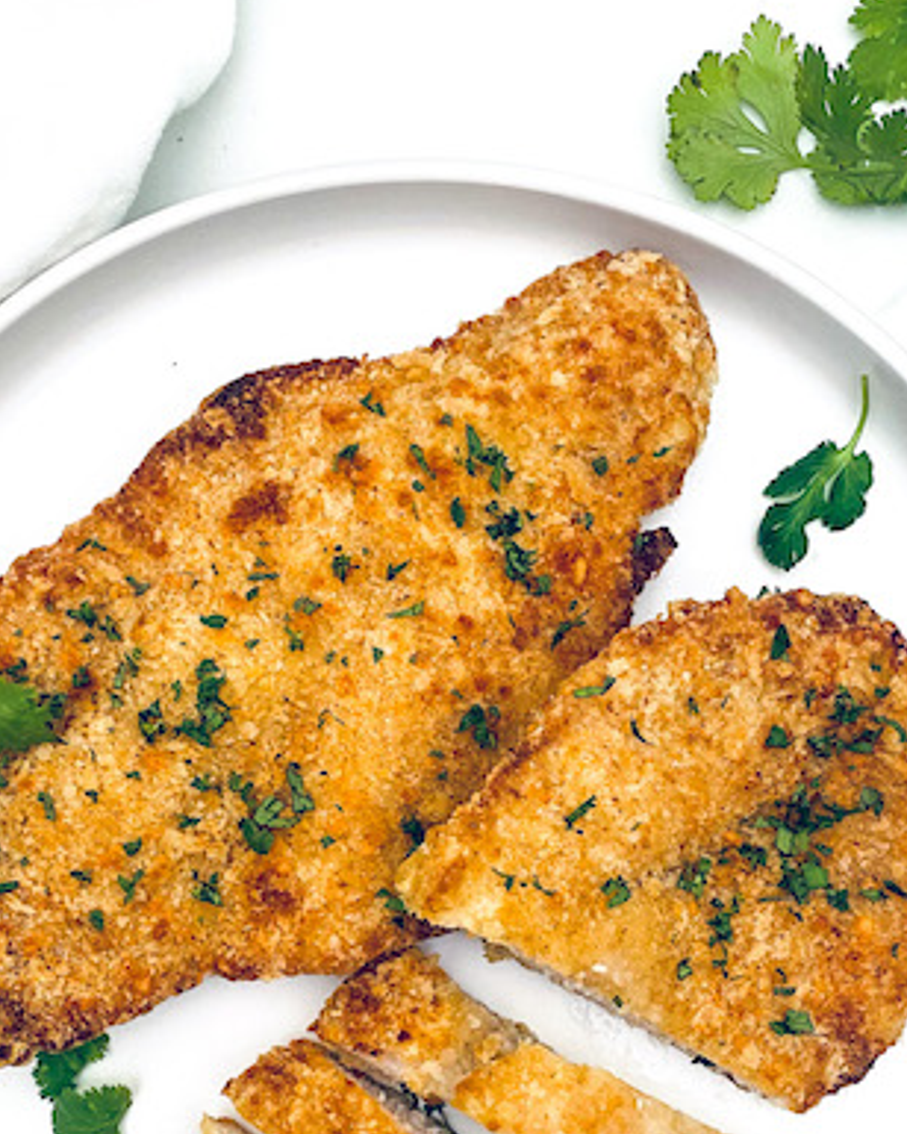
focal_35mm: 44
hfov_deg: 34.1
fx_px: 1476
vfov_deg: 41.2
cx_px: 427
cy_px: 797
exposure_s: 1/60
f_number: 1.8
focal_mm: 4.25
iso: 125
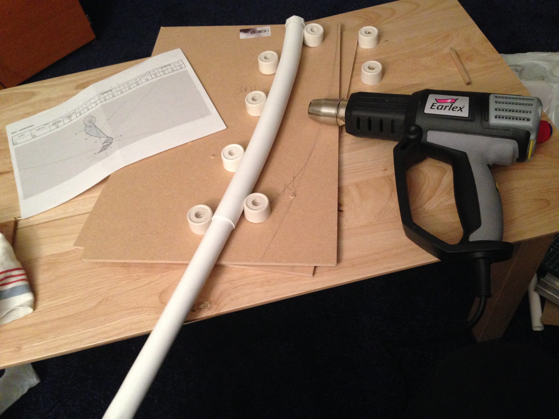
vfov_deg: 42.9
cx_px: 280
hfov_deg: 55.4
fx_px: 533
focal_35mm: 33
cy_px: 210
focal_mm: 4.12
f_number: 2.4
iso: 400
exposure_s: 1/15
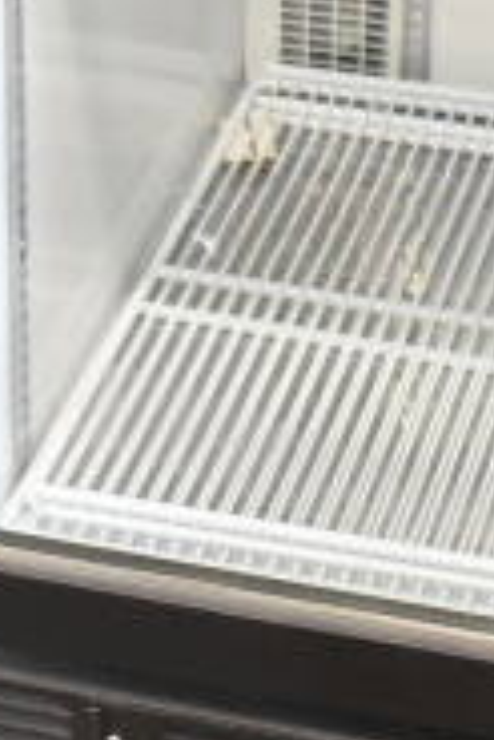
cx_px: 458
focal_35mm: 156
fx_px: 3215
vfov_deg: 12.3
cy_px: -462
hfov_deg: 8.8
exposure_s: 1/30
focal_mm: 21
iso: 2000
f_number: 3.8
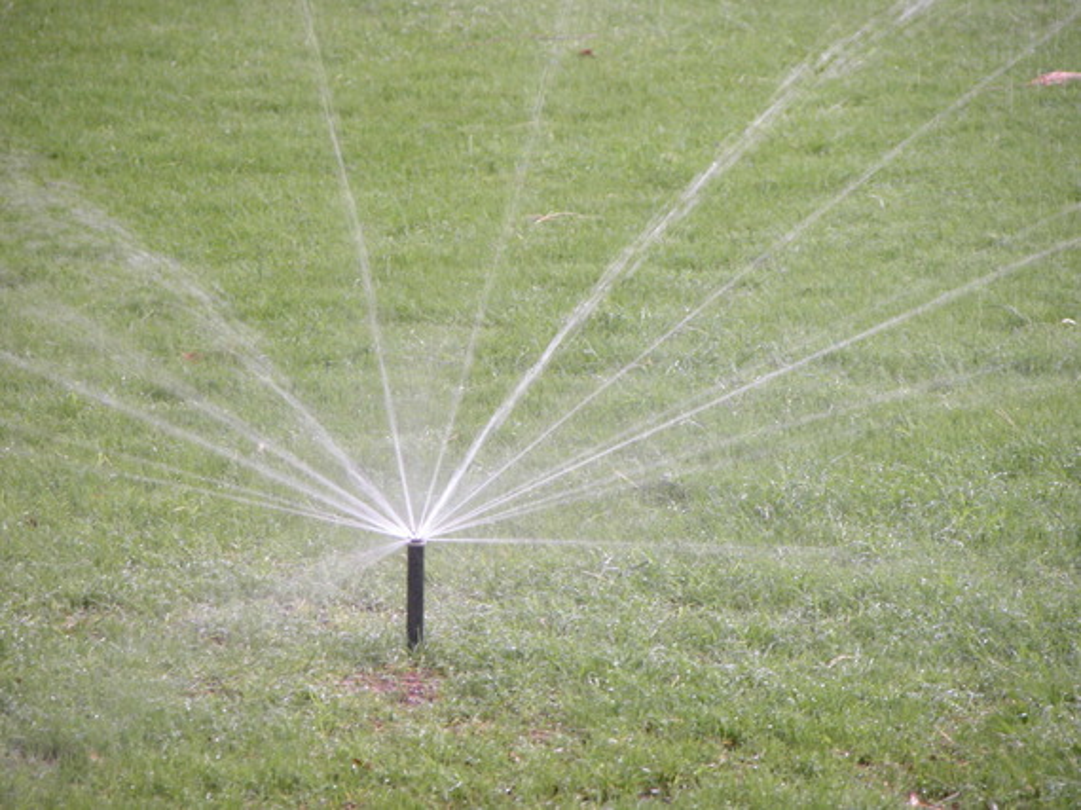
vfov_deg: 5.3
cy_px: 405
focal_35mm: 280
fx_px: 8740
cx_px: 540
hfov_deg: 7.1
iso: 100
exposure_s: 1/118
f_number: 4.2
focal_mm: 71.2
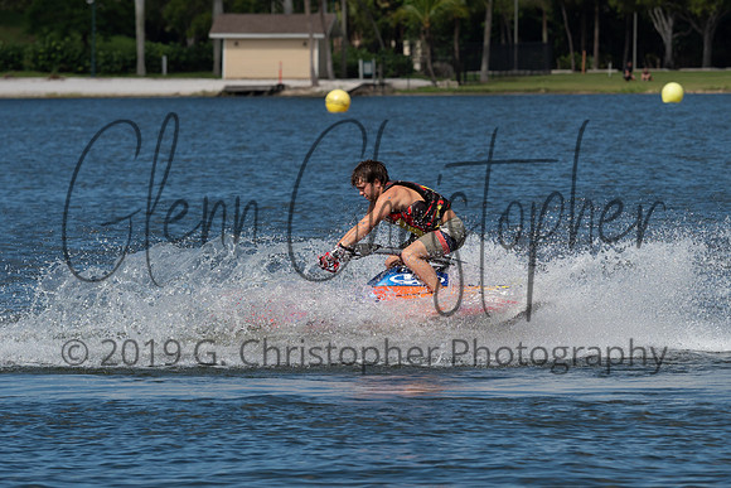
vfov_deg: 3.7
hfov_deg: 5.5
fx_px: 7625
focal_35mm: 375
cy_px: 225
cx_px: 379
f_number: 4.5
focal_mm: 150
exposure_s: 1/2500
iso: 200
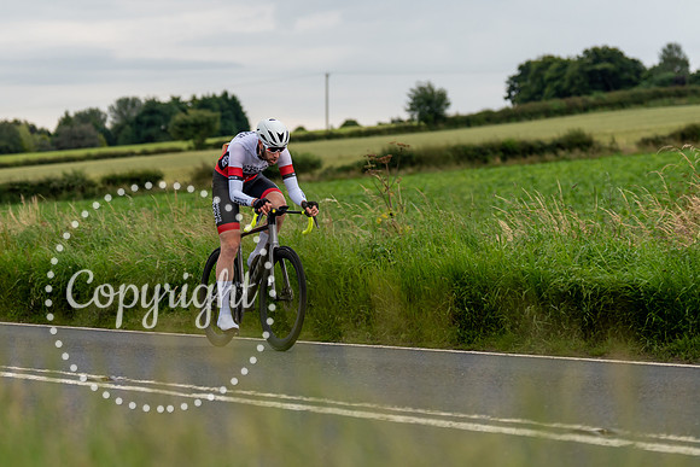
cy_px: 194
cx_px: 296
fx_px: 2574
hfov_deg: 15.5
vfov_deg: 10.4
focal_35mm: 132
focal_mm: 91
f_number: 2.8
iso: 400
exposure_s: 1/800
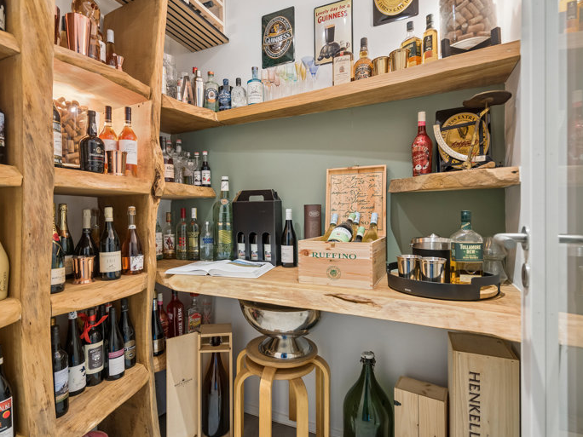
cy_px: 212
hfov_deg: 87.7
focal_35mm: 18
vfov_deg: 71.6
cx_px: 279
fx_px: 303
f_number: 4
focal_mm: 16
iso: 400
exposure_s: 1/5
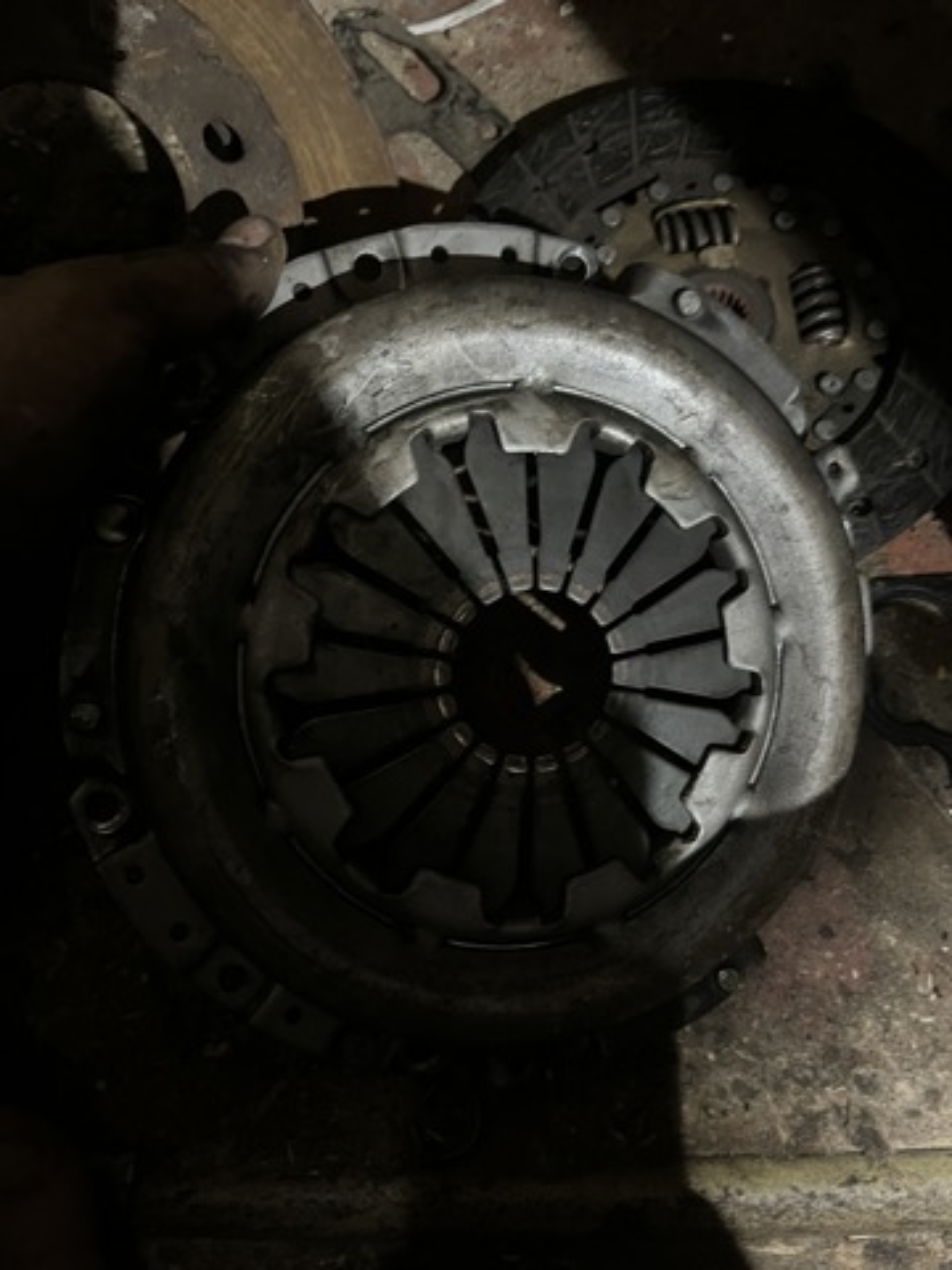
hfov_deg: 53.1
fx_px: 953
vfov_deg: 67.3
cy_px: 635
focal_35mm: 26
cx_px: 476
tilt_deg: -77.5
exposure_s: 1/17
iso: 1000
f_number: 1.6
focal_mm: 5.1
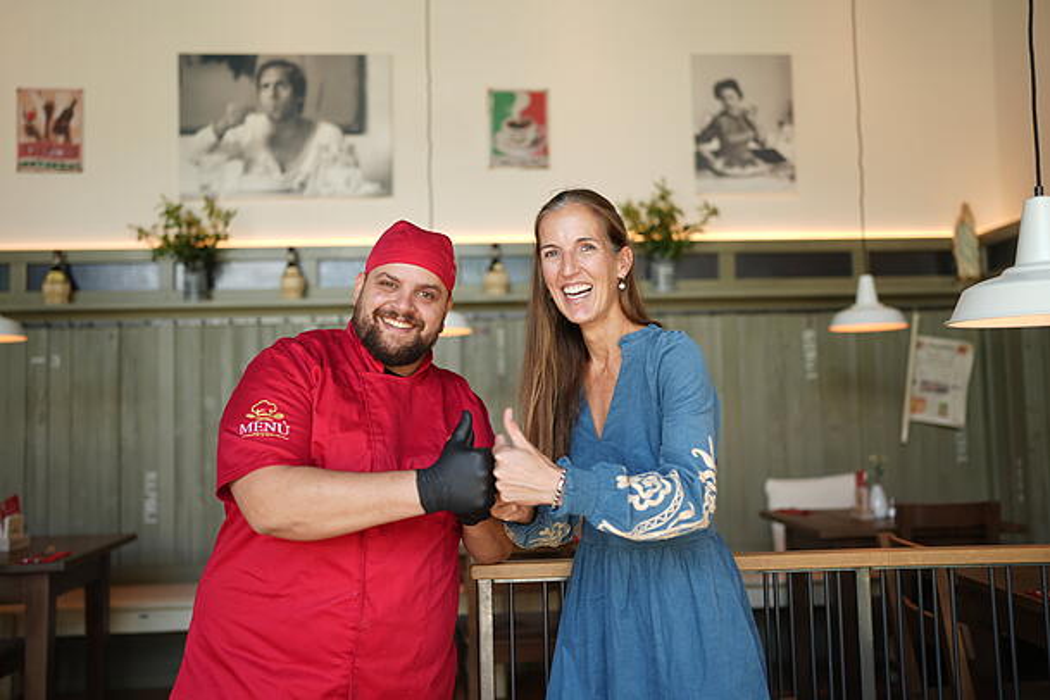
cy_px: 350
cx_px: 525
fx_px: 1021
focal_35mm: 35
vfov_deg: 37.9
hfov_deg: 54.4
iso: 50
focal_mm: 35
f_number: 1.6
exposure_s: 1/60
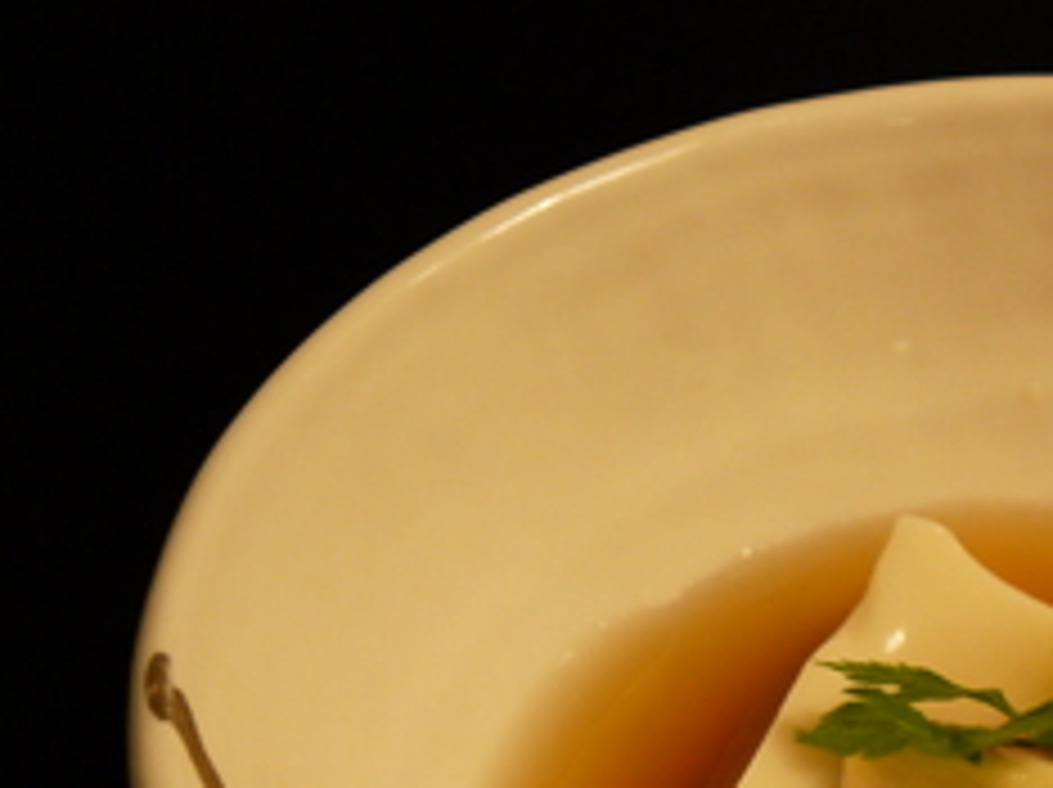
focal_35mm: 159
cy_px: 811
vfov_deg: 9.2
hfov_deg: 12.3
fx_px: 4832
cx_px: 1062
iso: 400
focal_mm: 31
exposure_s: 1/40
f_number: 5
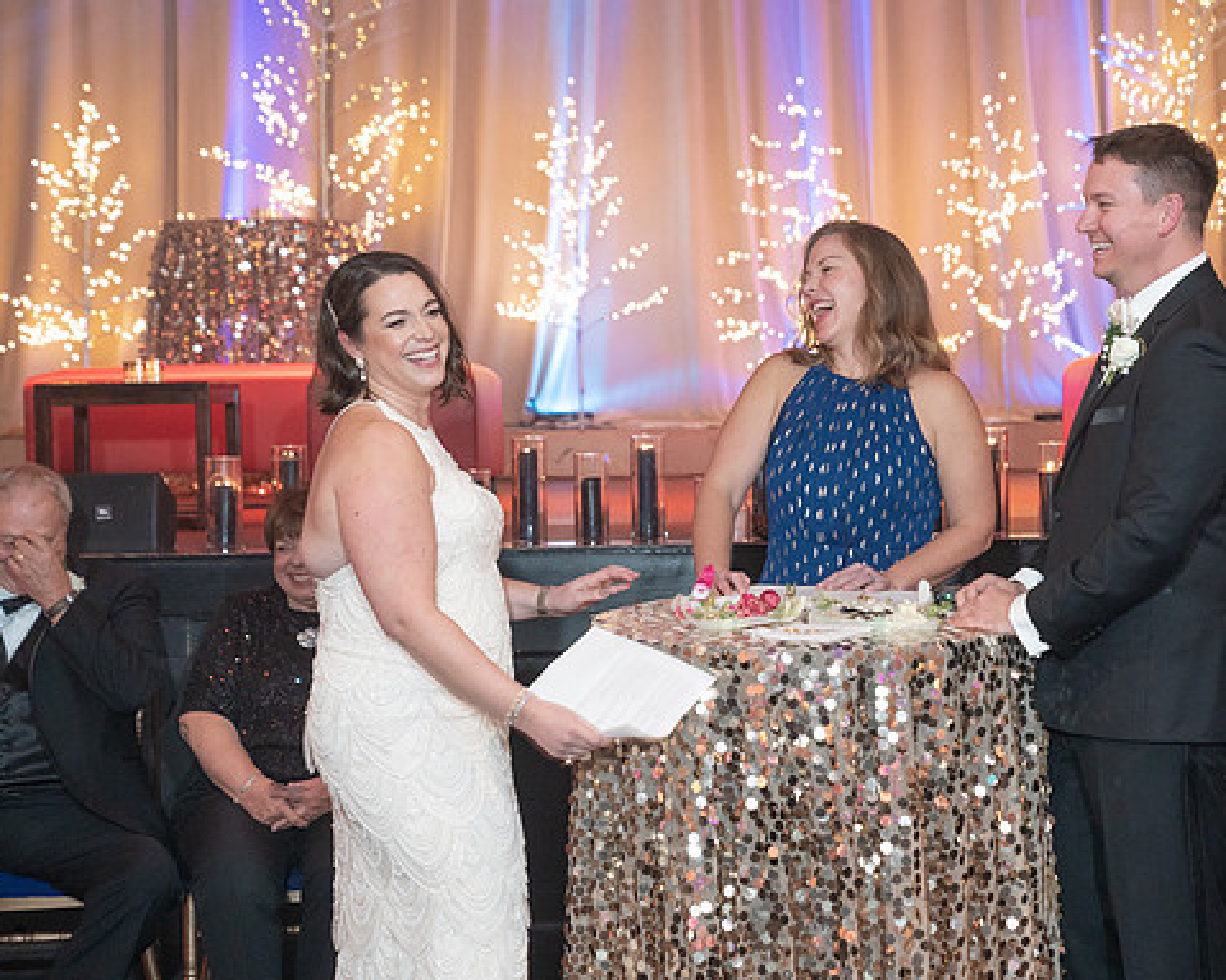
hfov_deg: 23.5
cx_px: 724
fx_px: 2938
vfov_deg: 18.9
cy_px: 490
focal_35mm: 81
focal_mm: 70
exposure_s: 1/125
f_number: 4
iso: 4000
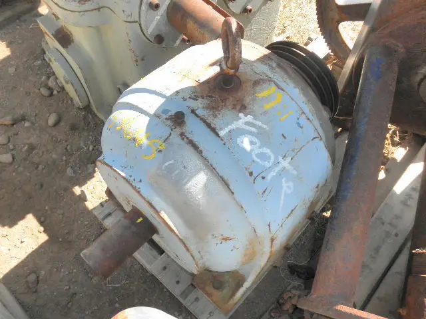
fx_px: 345
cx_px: 213
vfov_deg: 49.7
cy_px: 160
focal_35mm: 28
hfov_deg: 63.4
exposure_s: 1/320
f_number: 3
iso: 64
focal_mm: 5
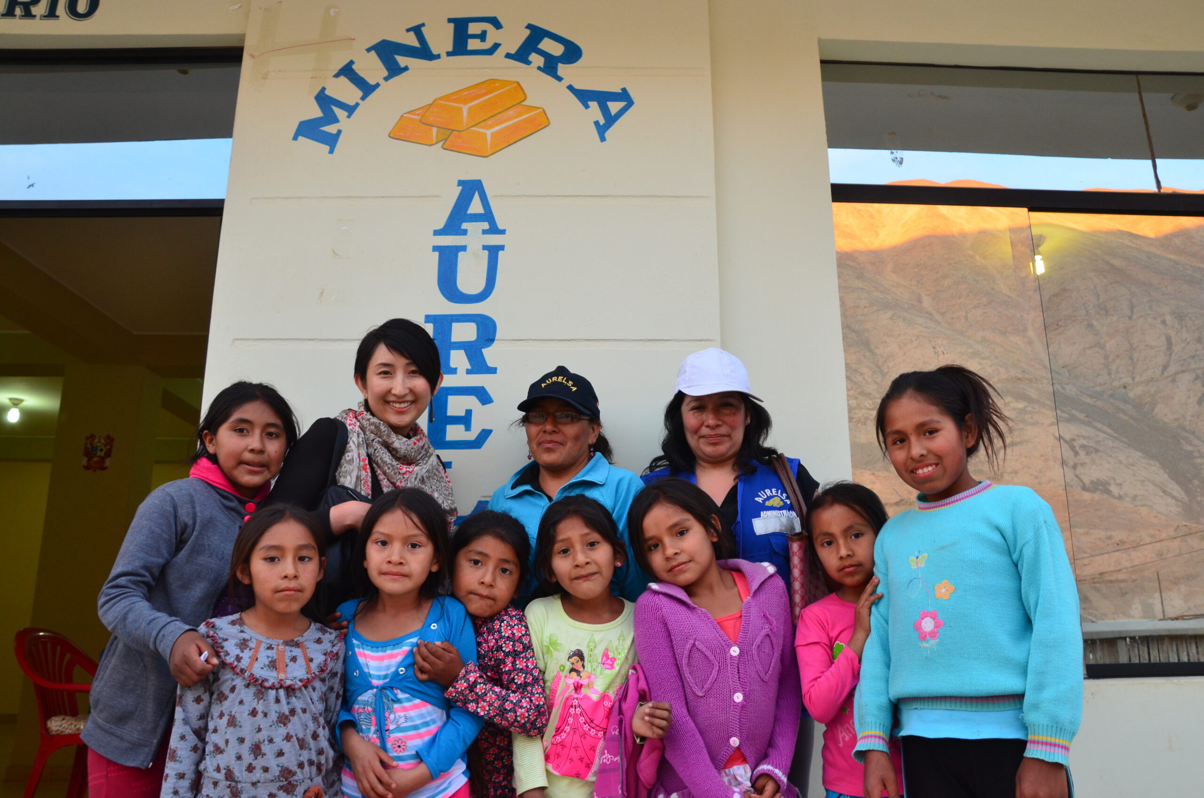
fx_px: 901
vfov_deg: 47.7
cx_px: 602
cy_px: 399
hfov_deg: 67.5
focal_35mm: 27
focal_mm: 18
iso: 640
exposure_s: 1/15
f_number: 8
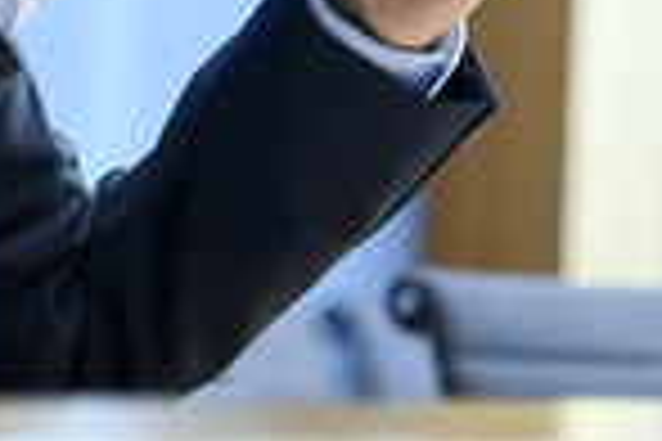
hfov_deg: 3.2
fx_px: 11842
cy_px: -225
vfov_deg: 2.1
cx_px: -119
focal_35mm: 644
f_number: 6.3
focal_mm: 210
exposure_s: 1/250
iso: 2500
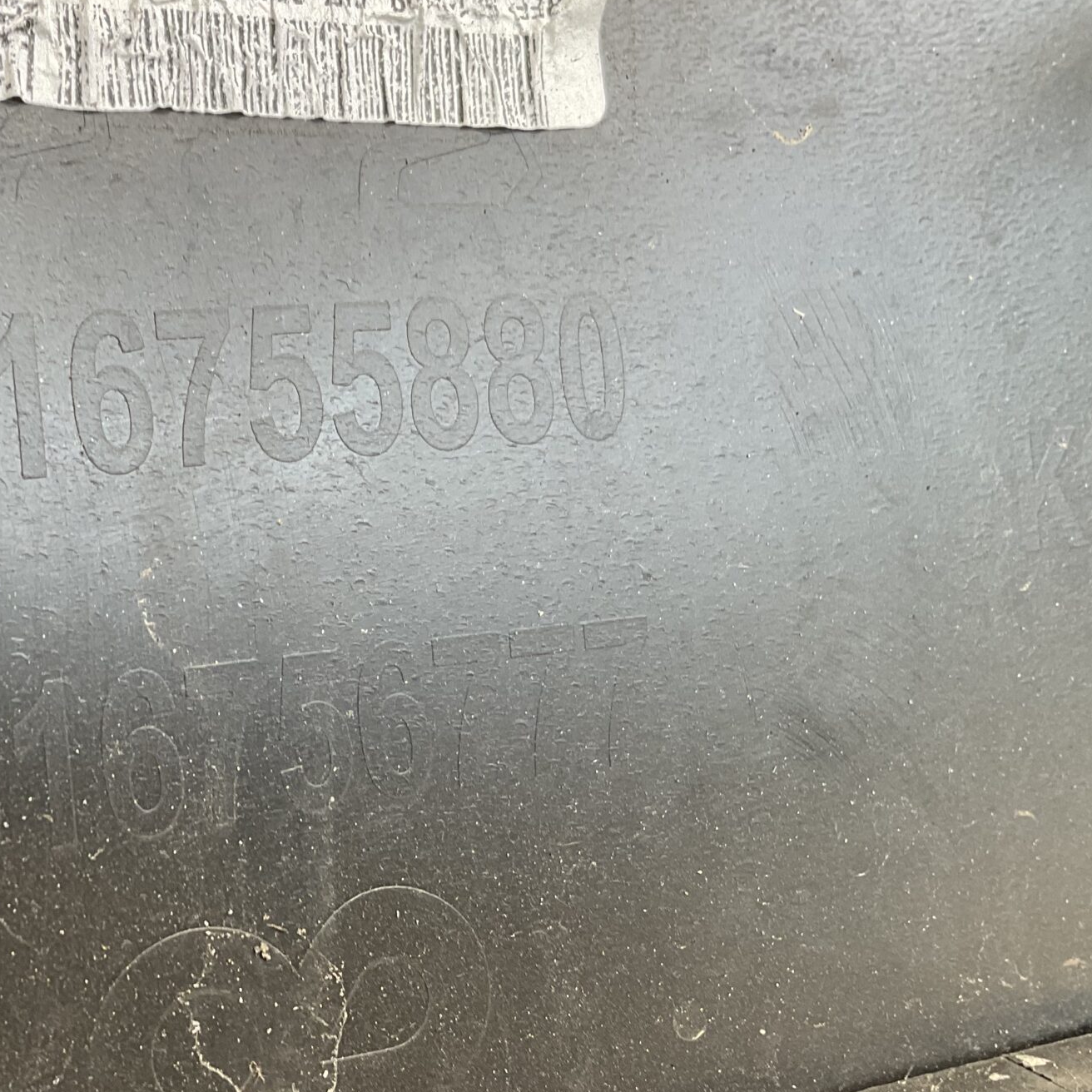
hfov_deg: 33.0
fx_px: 1785
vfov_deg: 34.0
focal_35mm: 50
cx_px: 206
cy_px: 529
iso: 32
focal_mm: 3
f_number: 1.8
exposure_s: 1/100
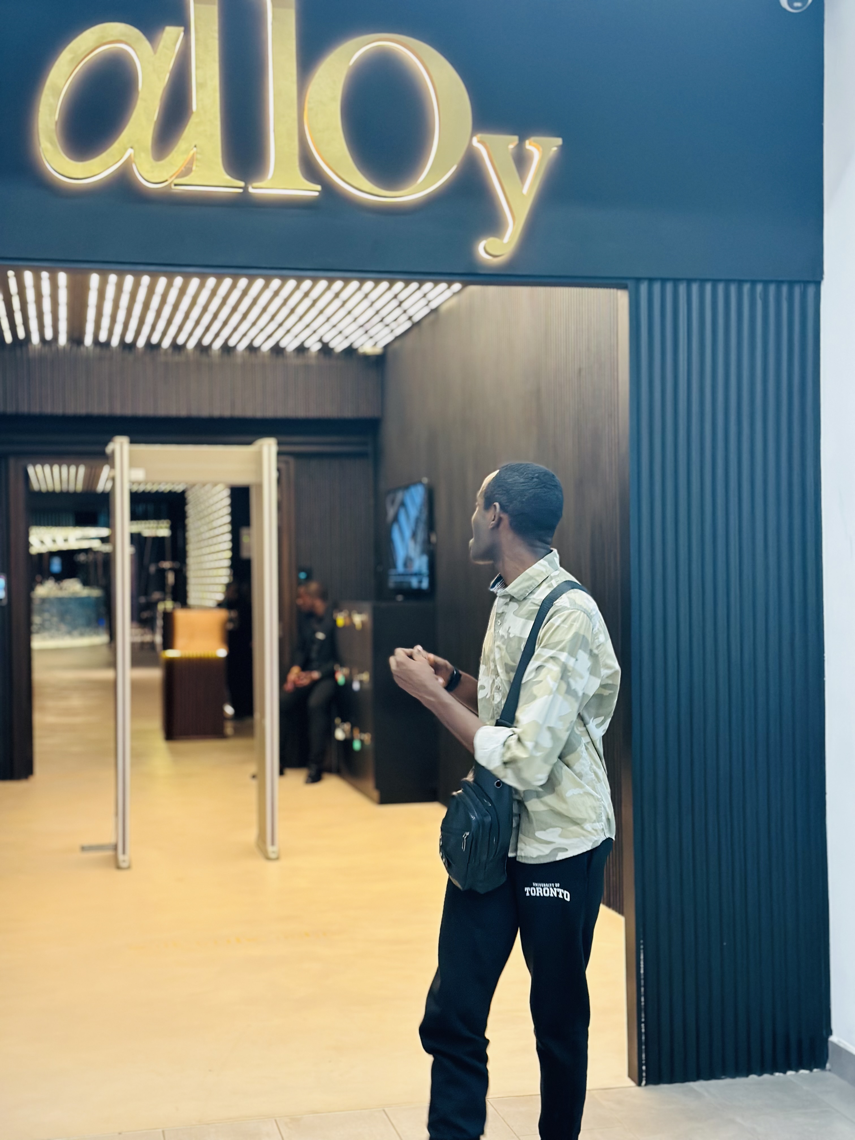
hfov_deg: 30.3
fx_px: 1581
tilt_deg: +0.4
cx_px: 428
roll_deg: -0.3
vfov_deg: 39.7
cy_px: 570
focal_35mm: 48
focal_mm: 6.86
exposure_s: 1/50
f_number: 1.78
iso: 320
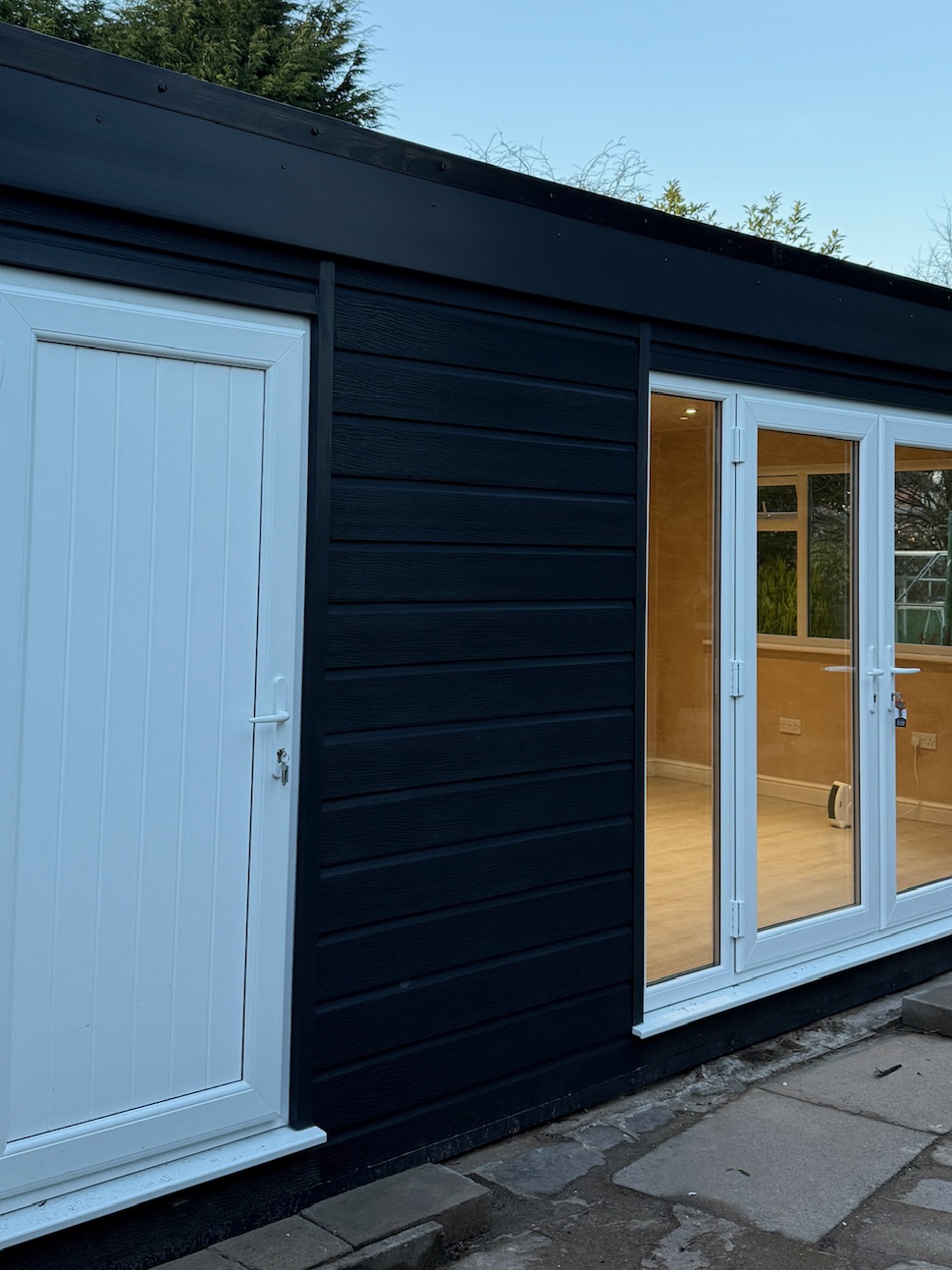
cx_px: 455
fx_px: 1393
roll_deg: -0.9
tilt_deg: +2.7
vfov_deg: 48.6
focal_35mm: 38
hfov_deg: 37.7
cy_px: 501
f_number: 1.78
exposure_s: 1/121
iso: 200
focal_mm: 6.76
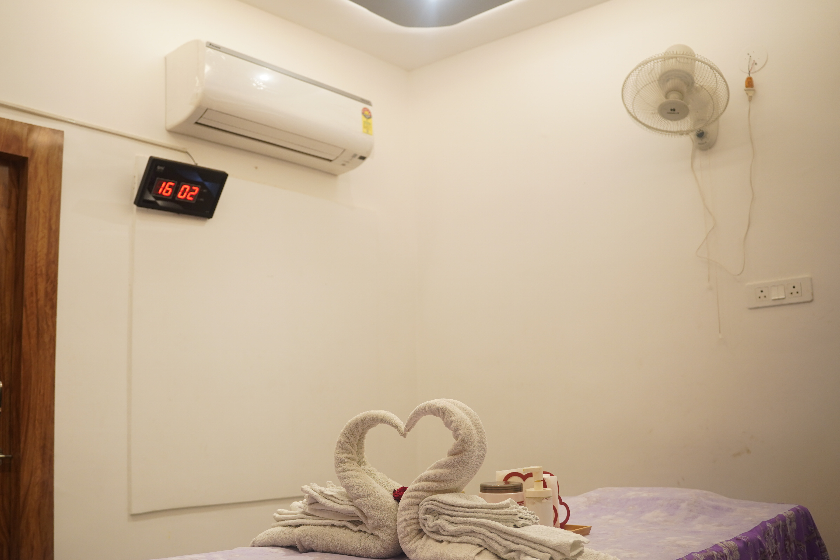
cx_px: 359
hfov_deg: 54.2
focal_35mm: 35
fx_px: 817
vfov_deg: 37.7
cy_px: 328
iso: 640
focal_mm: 28
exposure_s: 1/50
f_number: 2.8
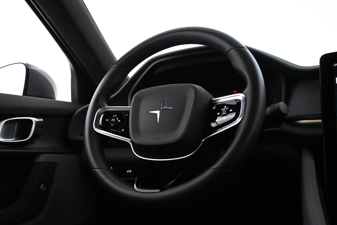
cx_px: 168
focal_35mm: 39
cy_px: 112
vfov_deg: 34.2
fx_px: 365
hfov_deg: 49.6
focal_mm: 26
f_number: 4.5
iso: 6400
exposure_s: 1/60
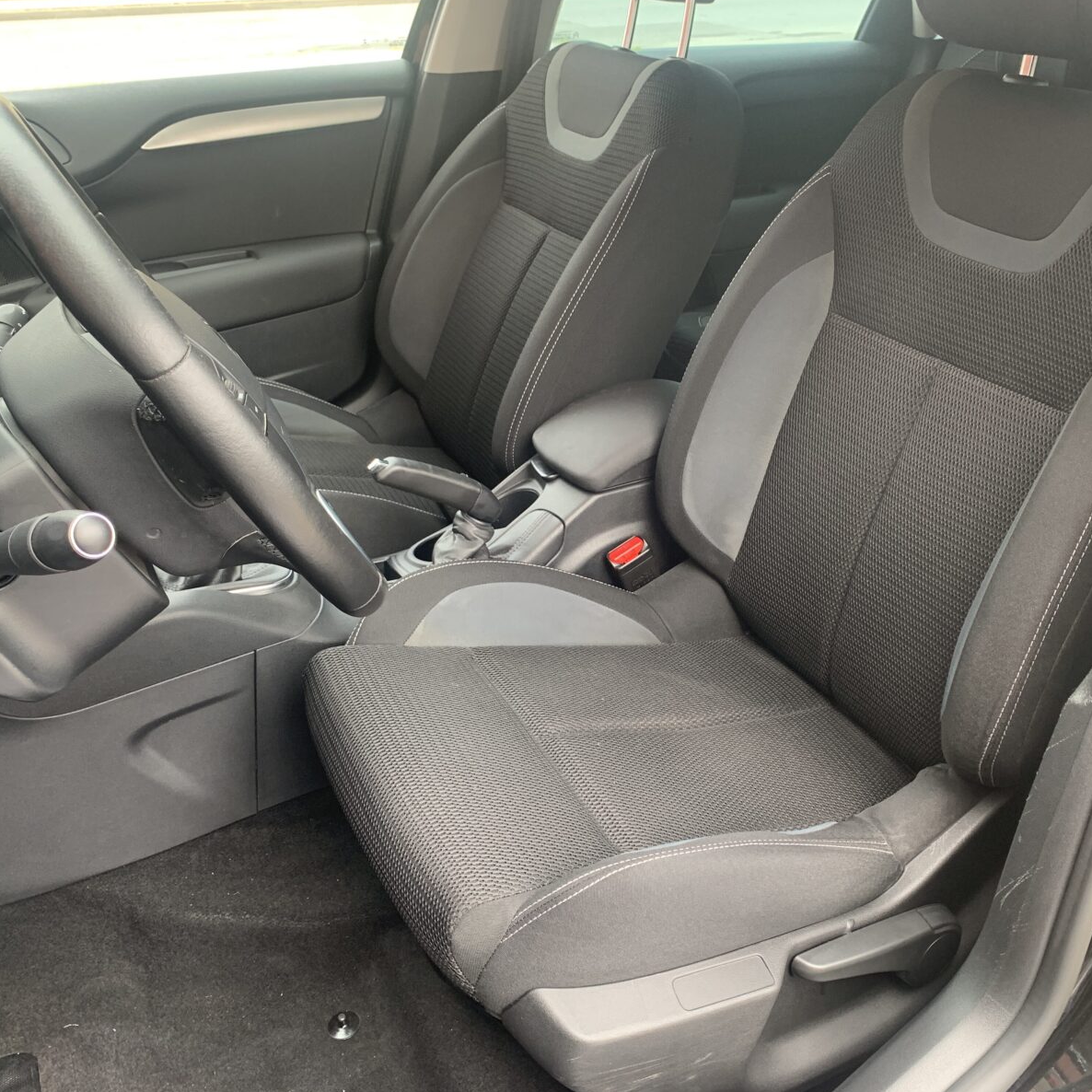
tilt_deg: -29.7
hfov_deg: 52.3
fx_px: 1106
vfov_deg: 52.5
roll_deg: +0.2
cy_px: 544
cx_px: 632
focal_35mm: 31
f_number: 1.8
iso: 100
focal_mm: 4.25
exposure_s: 1/92
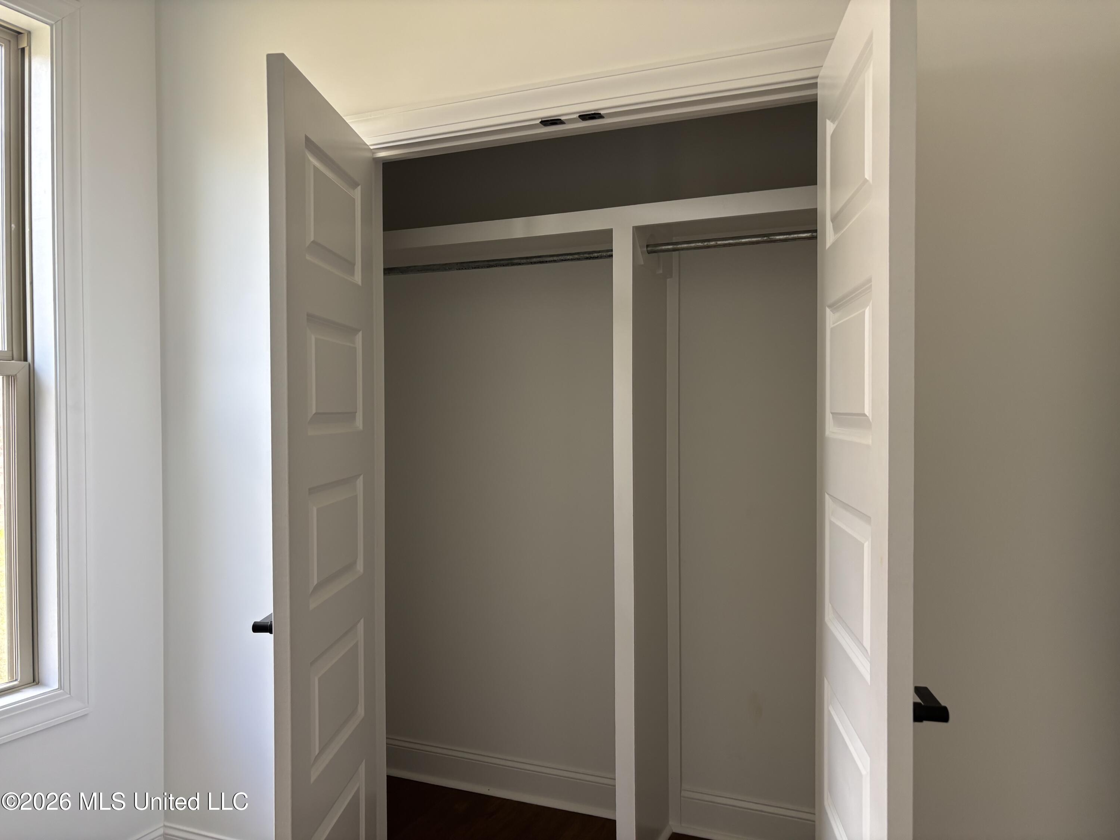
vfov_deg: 53.1
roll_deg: +0.2
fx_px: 841
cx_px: 560
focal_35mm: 26
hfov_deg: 67.3
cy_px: 420
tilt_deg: +0.1
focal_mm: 5.96
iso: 64
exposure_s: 1/60
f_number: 1.6
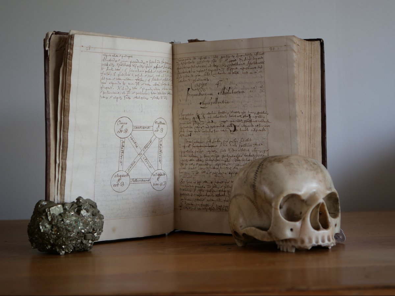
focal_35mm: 60
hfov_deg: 32.2
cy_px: 148
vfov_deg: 24.4
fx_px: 685
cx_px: 198
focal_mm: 30
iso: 200
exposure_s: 1/60
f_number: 2.8
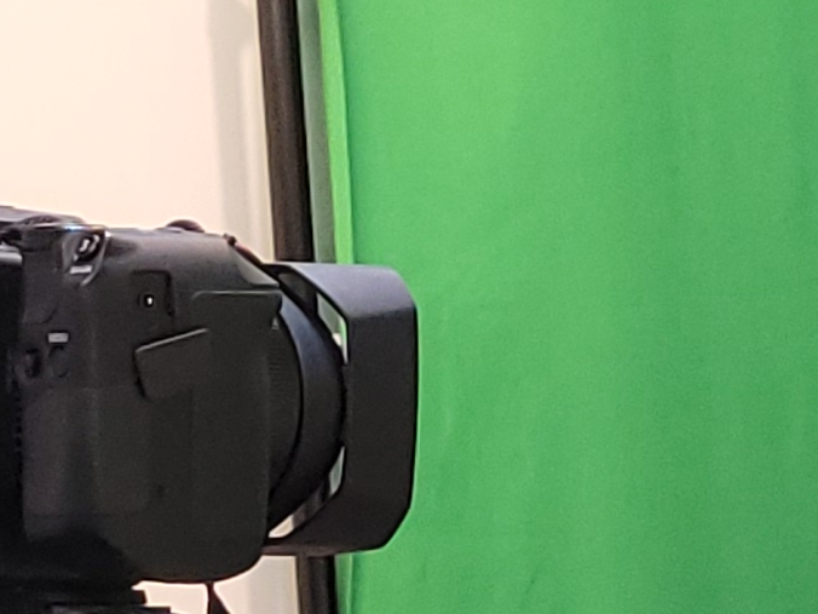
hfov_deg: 11.2
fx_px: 3663
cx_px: 1796
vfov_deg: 9.6
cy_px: 258
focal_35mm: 155
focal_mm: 5.4
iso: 100
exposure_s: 1/30
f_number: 1.8
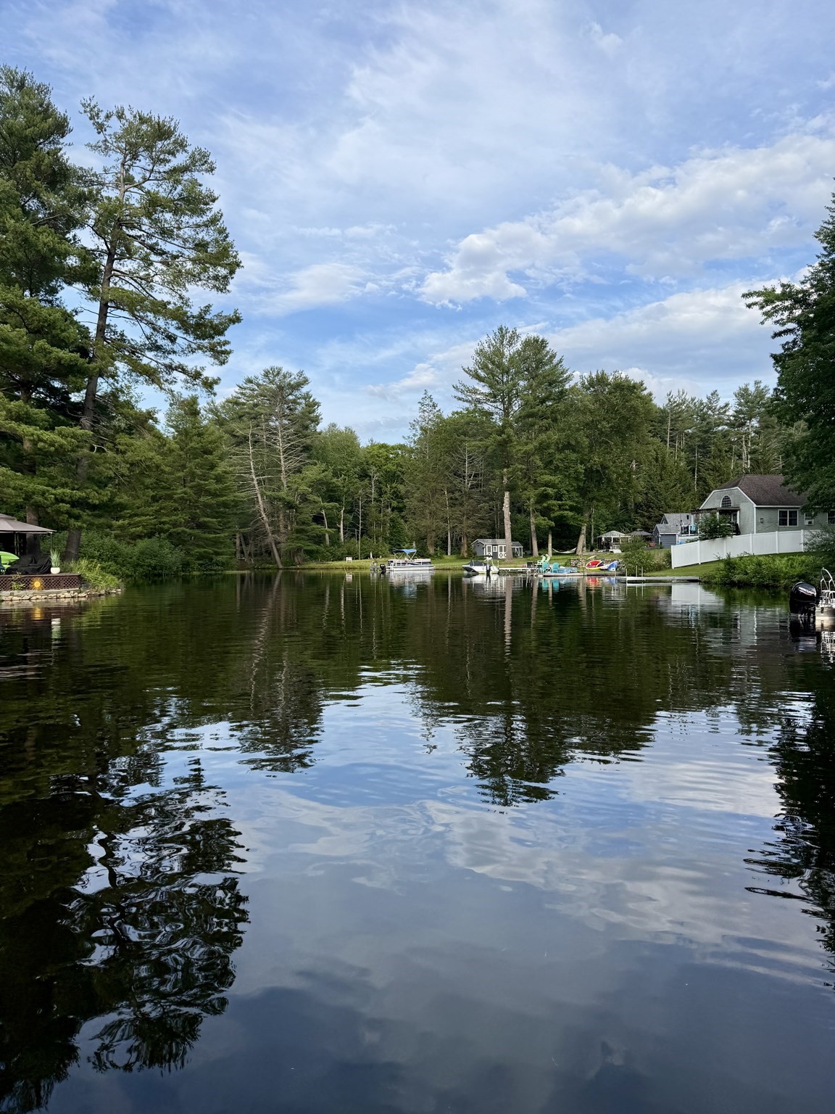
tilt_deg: -0.3
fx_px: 772
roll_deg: +0.2
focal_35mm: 24
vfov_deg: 71.6
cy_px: 557
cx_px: 418
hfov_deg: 56.8
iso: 80
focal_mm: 6.76
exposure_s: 1/2169
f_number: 1.78
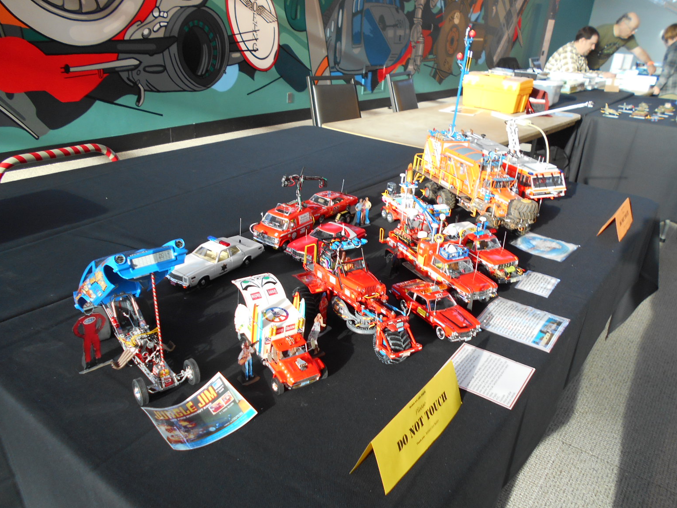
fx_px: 528
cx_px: 340
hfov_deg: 65.3
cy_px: 258
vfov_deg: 51.4
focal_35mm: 27
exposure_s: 1/30
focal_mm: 4.6
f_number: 3.2
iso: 80
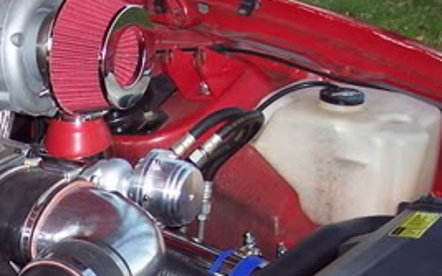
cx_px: -83
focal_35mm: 124
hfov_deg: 16.2
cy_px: 316
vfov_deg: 10.4
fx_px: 1494
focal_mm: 8
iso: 100
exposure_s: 1/60
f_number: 2.8
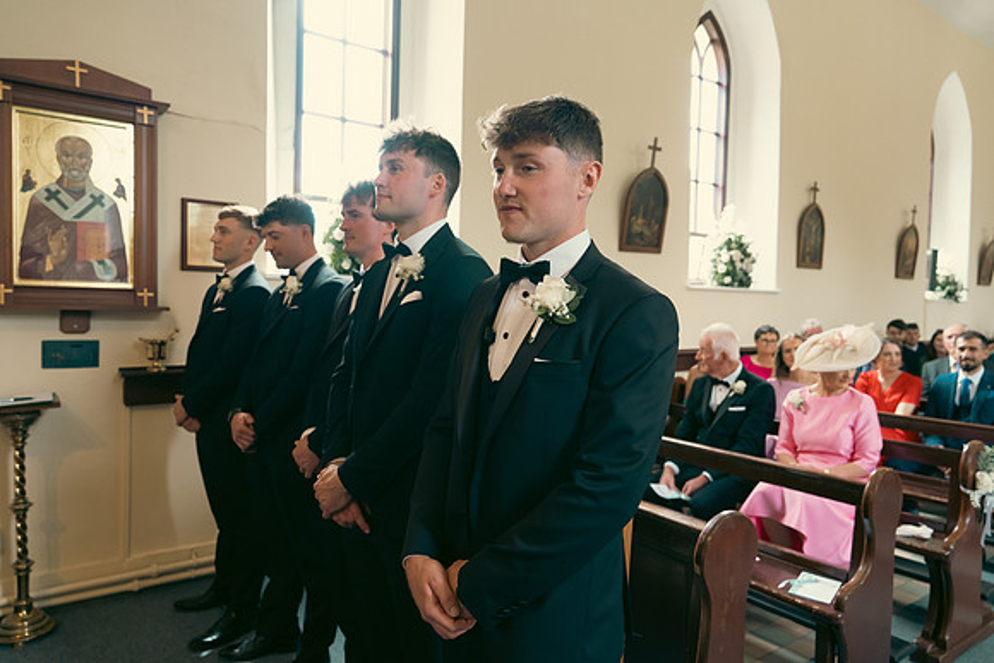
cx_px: 497
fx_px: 663
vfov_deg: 53.2
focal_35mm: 24
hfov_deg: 73.7
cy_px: 332
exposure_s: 1/200
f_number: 3.5
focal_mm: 24
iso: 2000
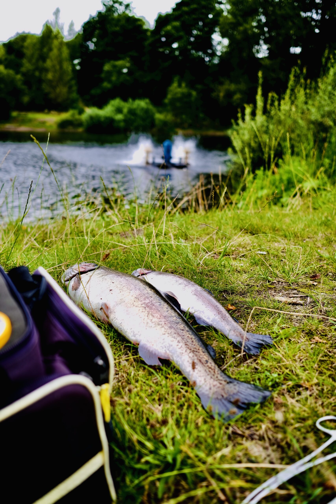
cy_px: 252
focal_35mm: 35
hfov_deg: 37.9
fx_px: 490
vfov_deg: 54.4
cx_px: 168
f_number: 2.8
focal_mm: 23
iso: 80
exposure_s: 1/250
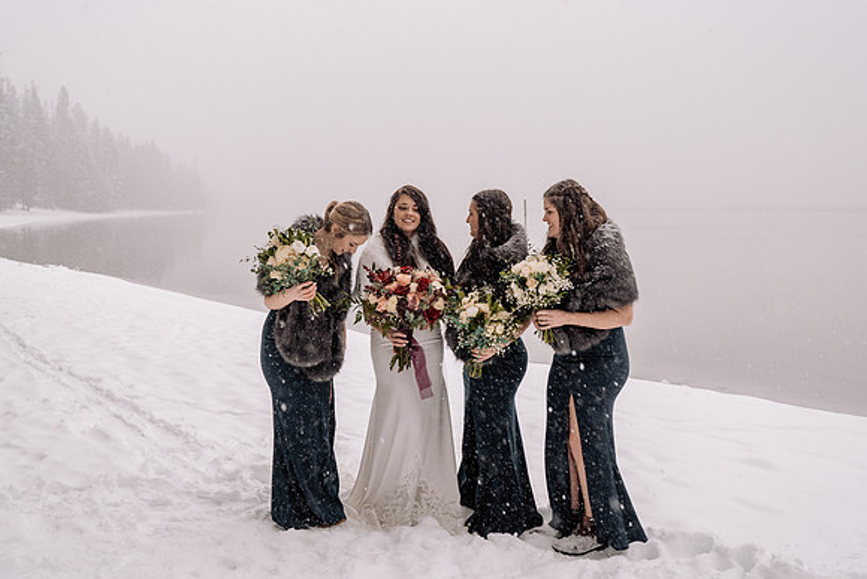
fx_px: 877
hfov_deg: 52.6
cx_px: 422
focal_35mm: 36
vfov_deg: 36.5
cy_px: 282
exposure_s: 1/250
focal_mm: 35
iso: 1250
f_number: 5
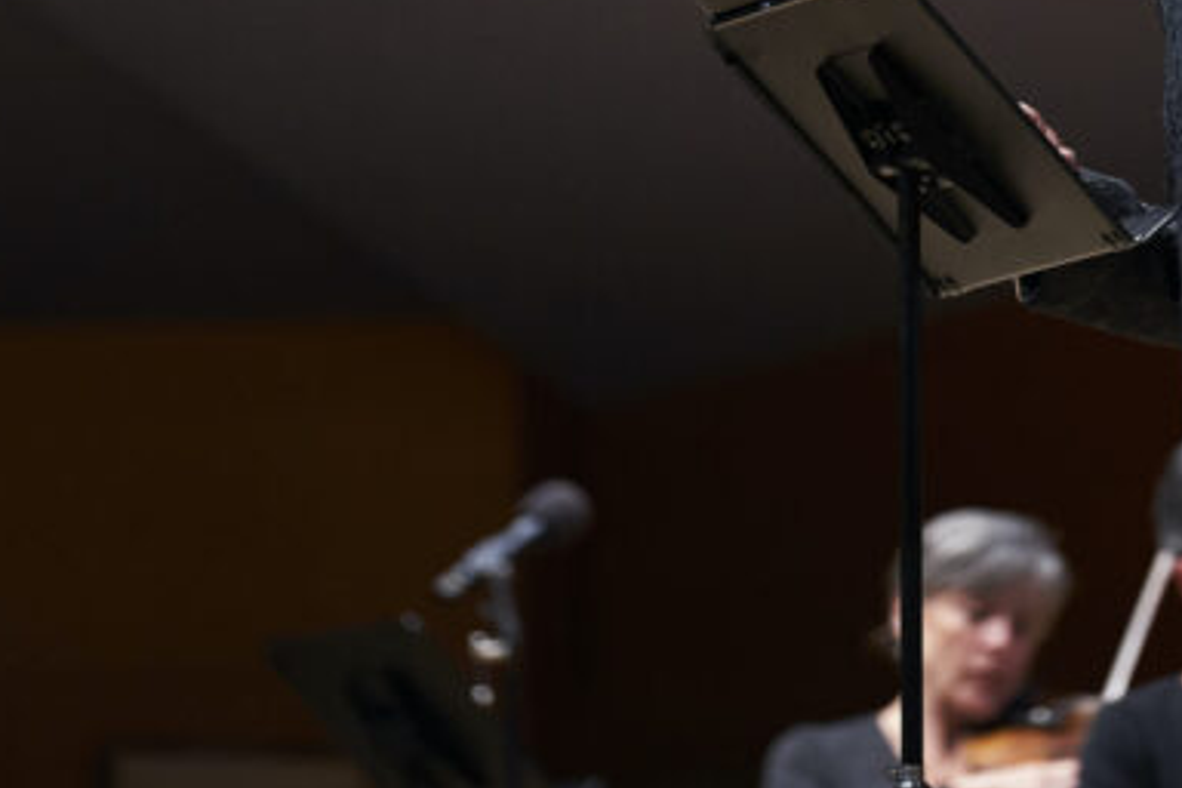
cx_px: 794
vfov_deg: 2.6
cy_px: 48
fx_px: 17499
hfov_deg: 3.9
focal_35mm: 533
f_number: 2.8
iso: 1250
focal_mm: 200
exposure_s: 1/200
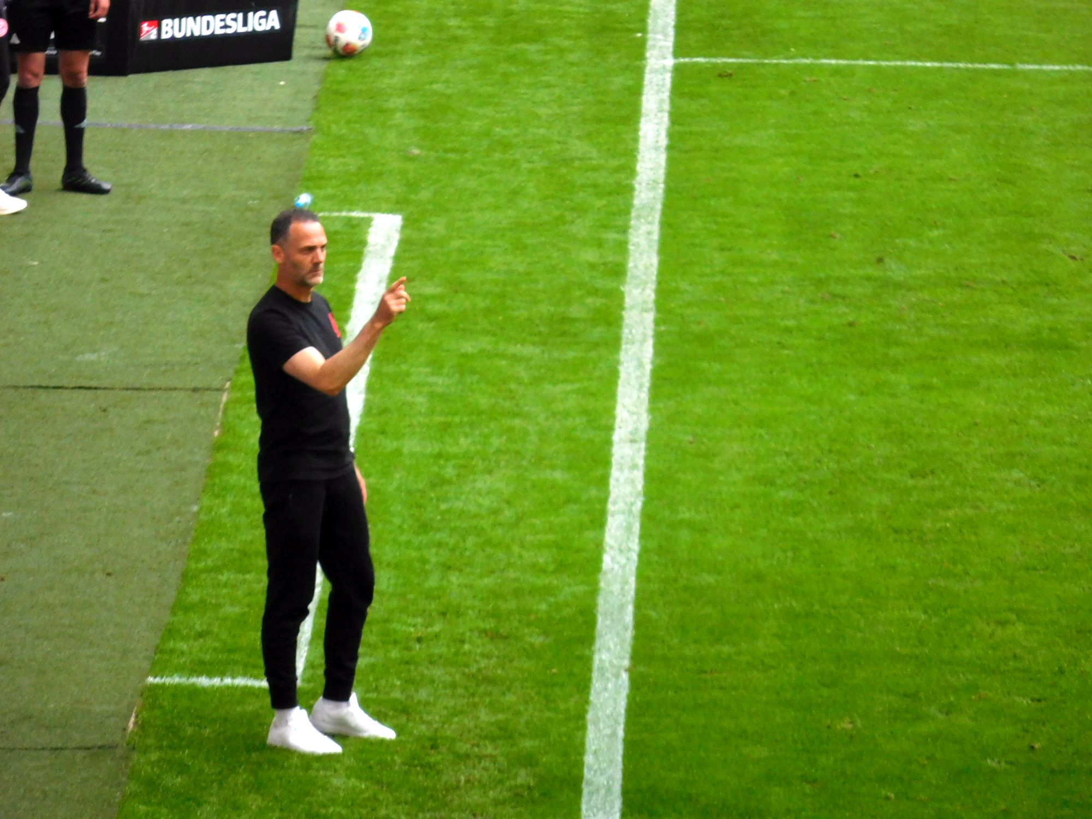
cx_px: 546
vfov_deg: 3.0
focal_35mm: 500
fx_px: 15773
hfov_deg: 4.0
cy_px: 410
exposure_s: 1/250
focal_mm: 90
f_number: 6.5
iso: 280
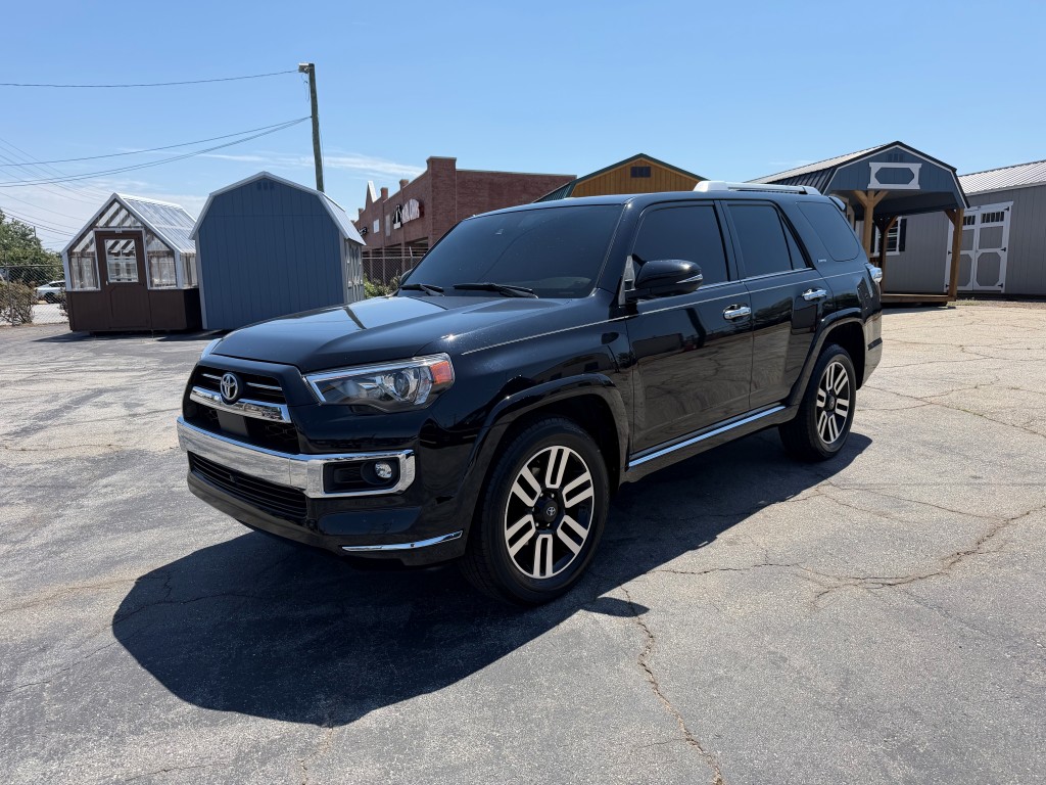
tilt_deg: -8.9
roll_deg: -0.8
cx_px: 523
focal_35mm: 24
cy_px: 392
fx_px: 725
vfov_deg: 56.8
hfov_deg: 71.6
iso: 80
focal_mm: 6.76
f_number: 1.78
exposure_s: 1/4167
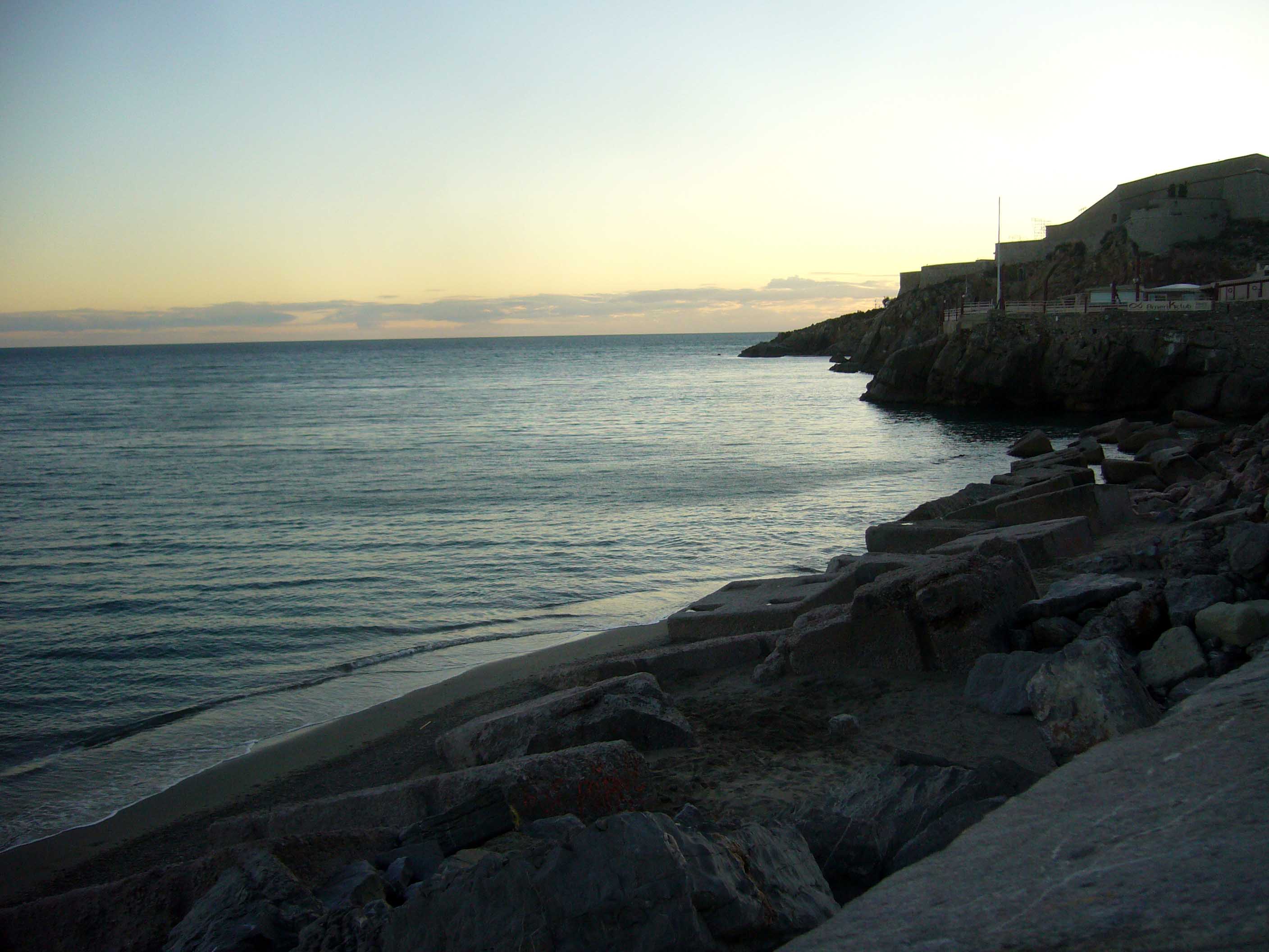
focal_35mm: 35
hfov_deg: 52.6
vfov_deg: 40.7
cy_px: 476
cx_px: 634
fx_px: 1283
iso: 100
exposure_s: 1/400
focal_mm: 5.8
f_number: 2.8
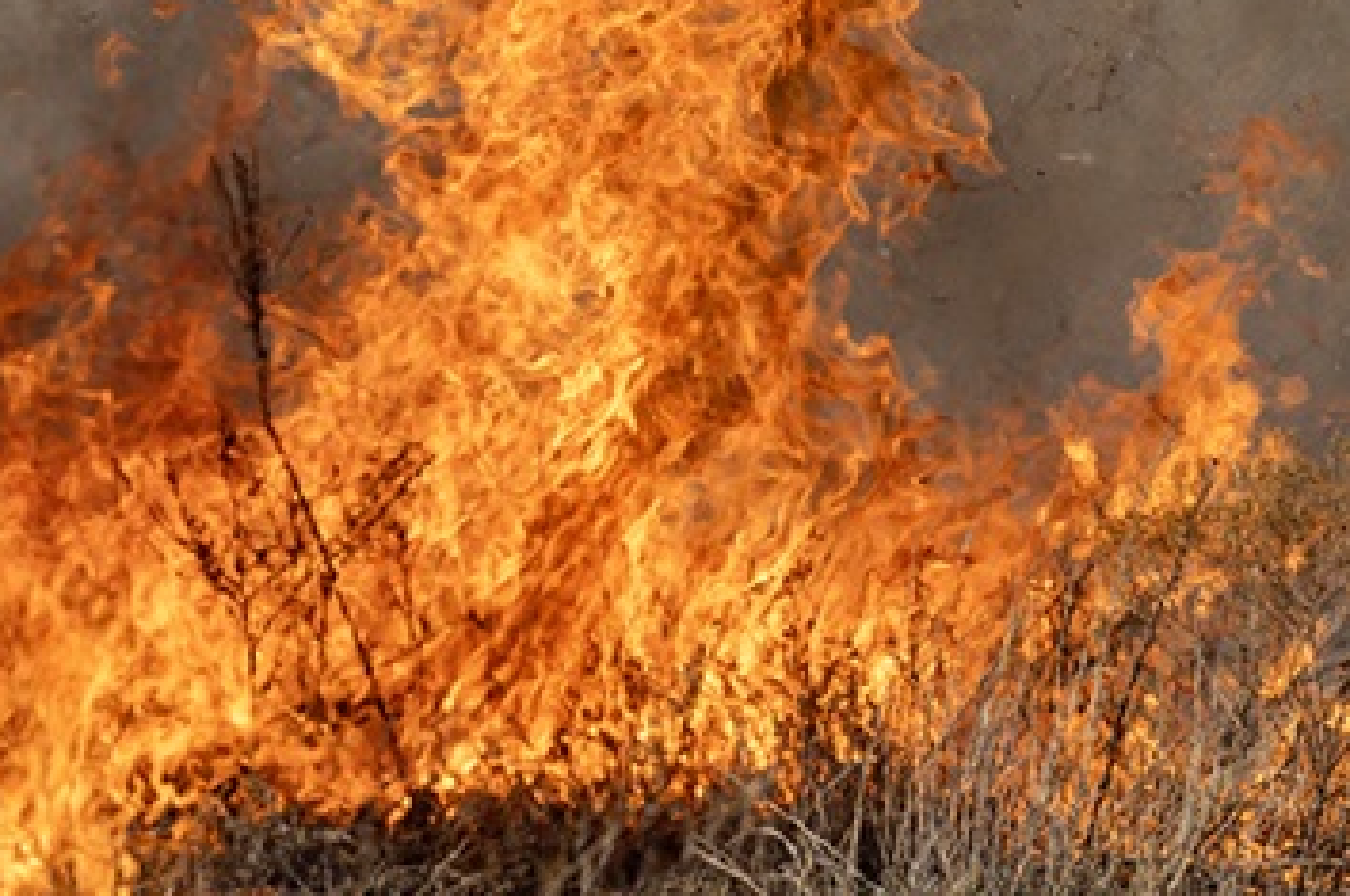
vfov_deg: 1.7
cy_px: 496
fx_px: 29659
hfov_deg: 2.6
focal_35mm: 792
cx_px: 522
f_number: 4.5
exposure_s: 1/4000
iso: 400
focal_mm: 400
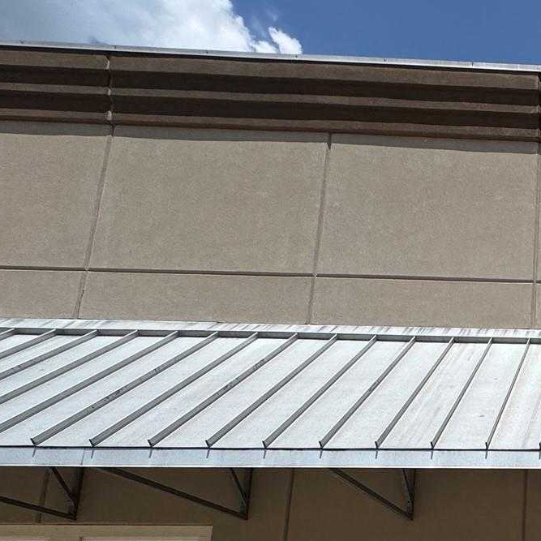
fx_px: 672
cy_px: 532
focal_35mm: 38
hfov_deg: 33.6
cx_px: 681
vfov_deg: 39.1
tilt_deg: +11.6
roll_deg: +0.6
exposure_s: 1/3906
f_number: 2.2
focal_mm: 2.22
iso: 40
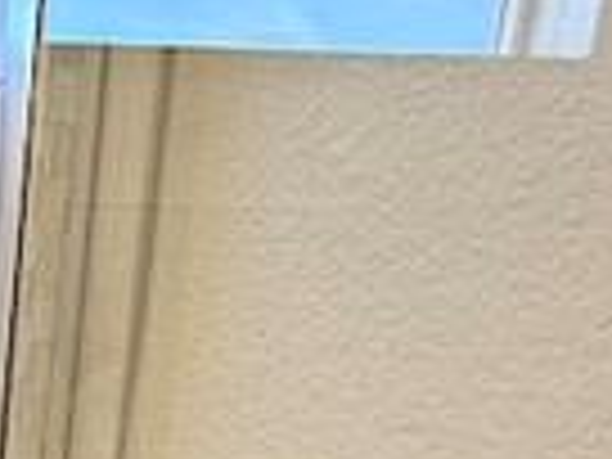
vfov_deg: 21.0
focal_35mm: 66
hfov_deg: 22.3
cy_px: 520
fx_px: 1167
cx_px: -385
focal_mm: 2.22
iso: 160
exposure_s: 1/120
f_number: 2.2
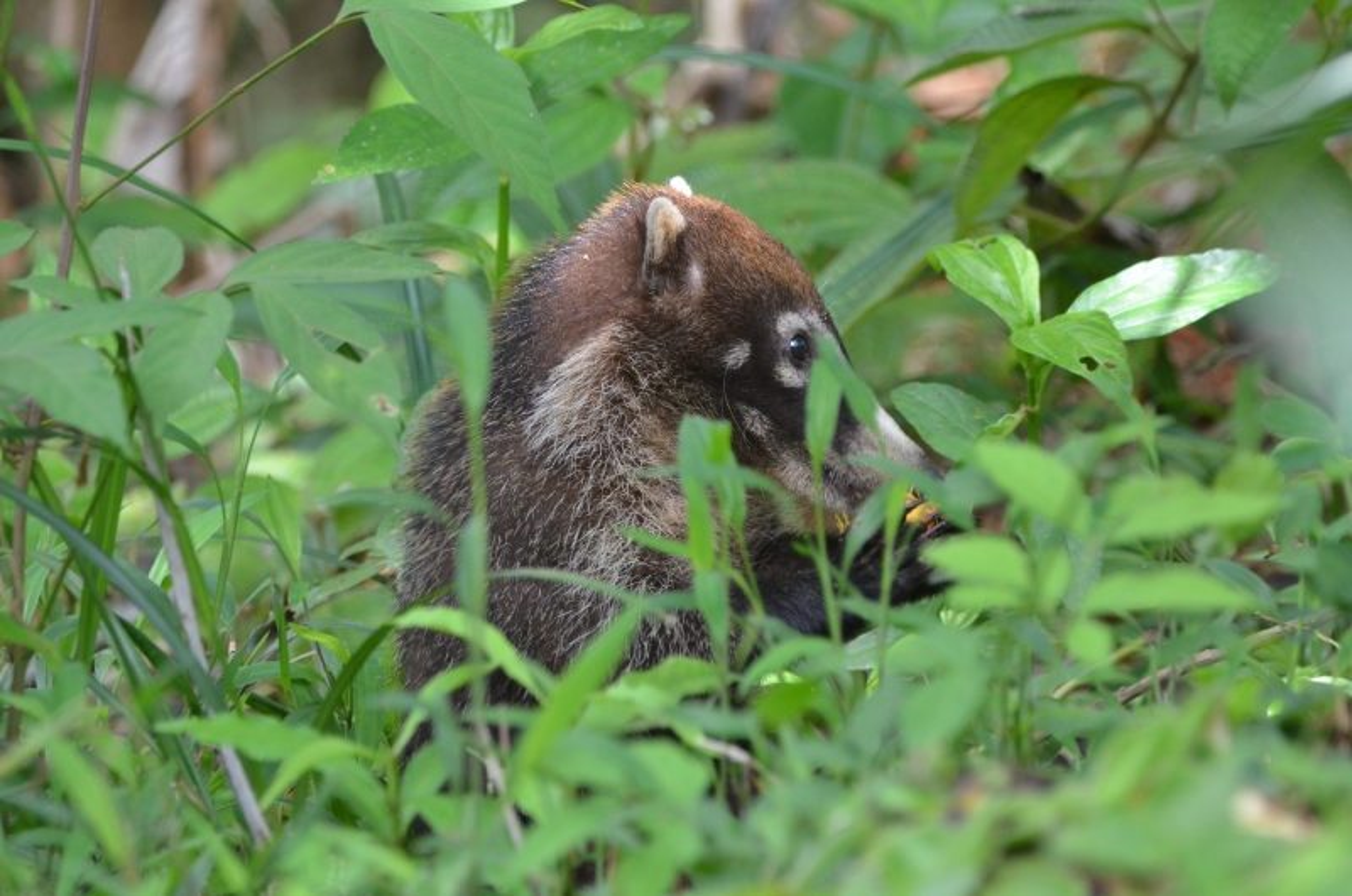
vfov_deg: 2.3
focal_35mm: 600
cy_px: 448
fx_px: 22488
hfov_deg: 3.4
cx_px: 676
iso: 1600
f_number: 6
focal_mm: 400
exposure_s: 1/400
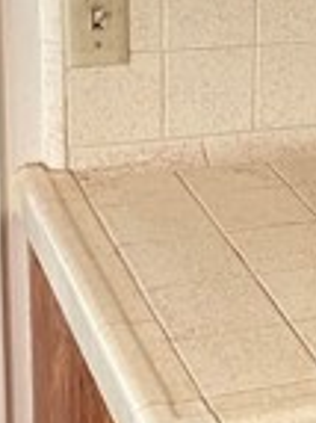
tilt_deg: -18.8
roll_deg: -5.6
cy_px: 106
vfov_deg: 17.5
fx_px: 1365
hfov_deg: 12.3
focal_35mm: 112
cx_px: 532
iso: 400
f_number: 1.6
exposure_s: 1/60
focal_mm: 5.1
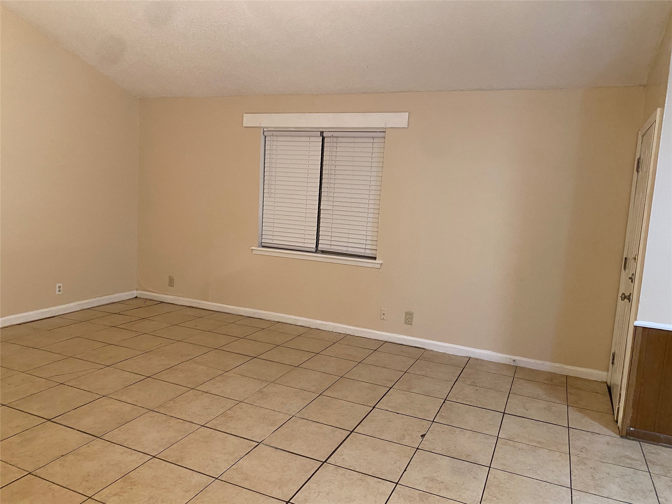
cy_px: 252
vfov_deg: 53.1
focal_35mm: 26
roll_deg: -3.9
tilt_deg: -4.4
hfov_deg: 67.3
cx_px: 336
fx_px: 505
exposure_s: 1/60
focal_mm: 4.25
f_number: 1.8
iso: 250
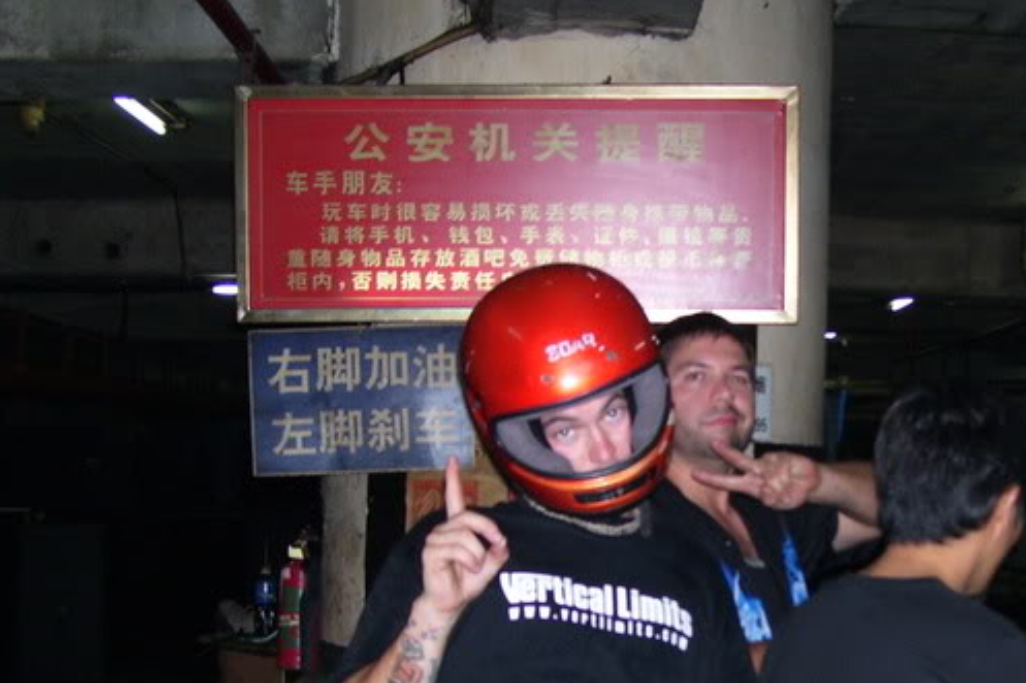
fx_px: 1766
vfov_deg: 21.5
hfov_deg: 32.1
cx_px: 706
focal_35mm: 62
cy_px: 582
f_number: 2.7
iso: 125
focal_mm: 6
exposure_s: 1/60
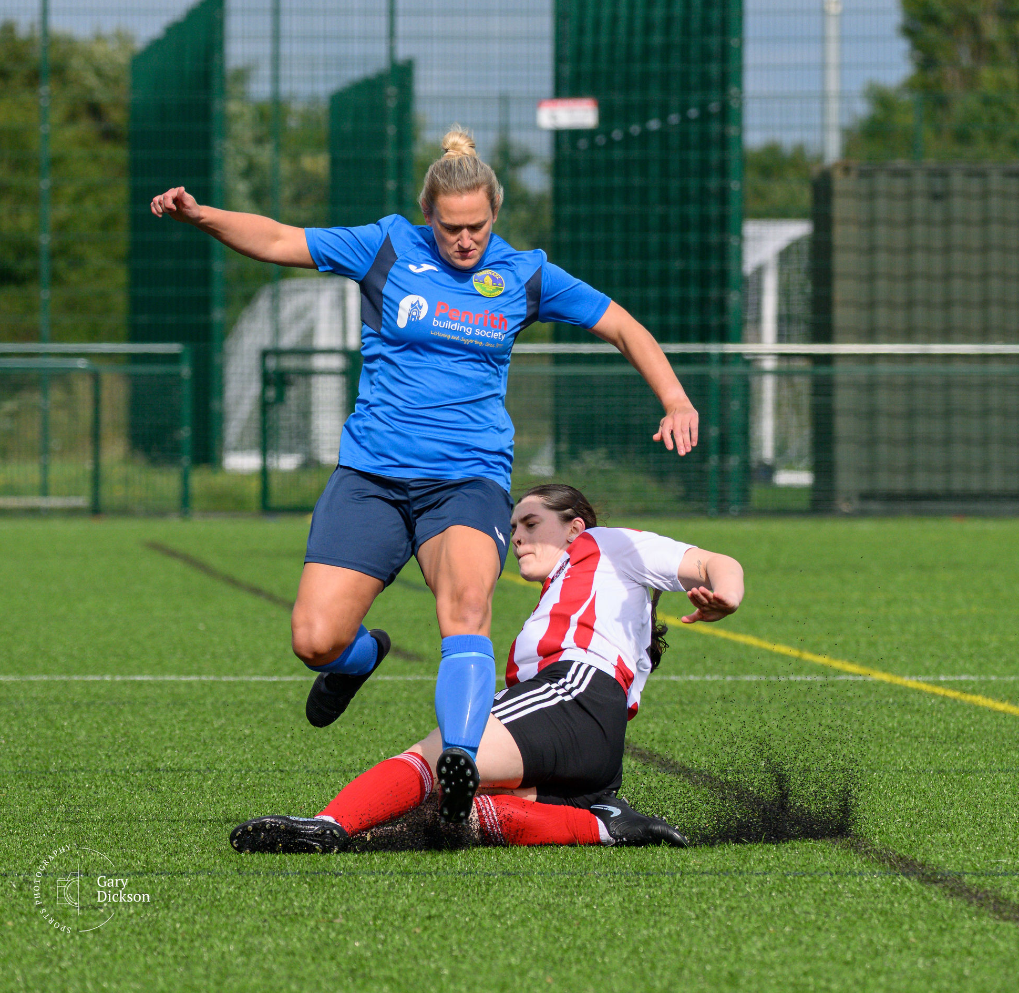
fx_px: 14696
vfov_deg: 3.9
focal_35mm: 447
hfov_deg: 4.0
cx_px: 692
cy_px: 366
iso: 280
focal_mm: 195
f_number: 5
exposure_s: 1/1600
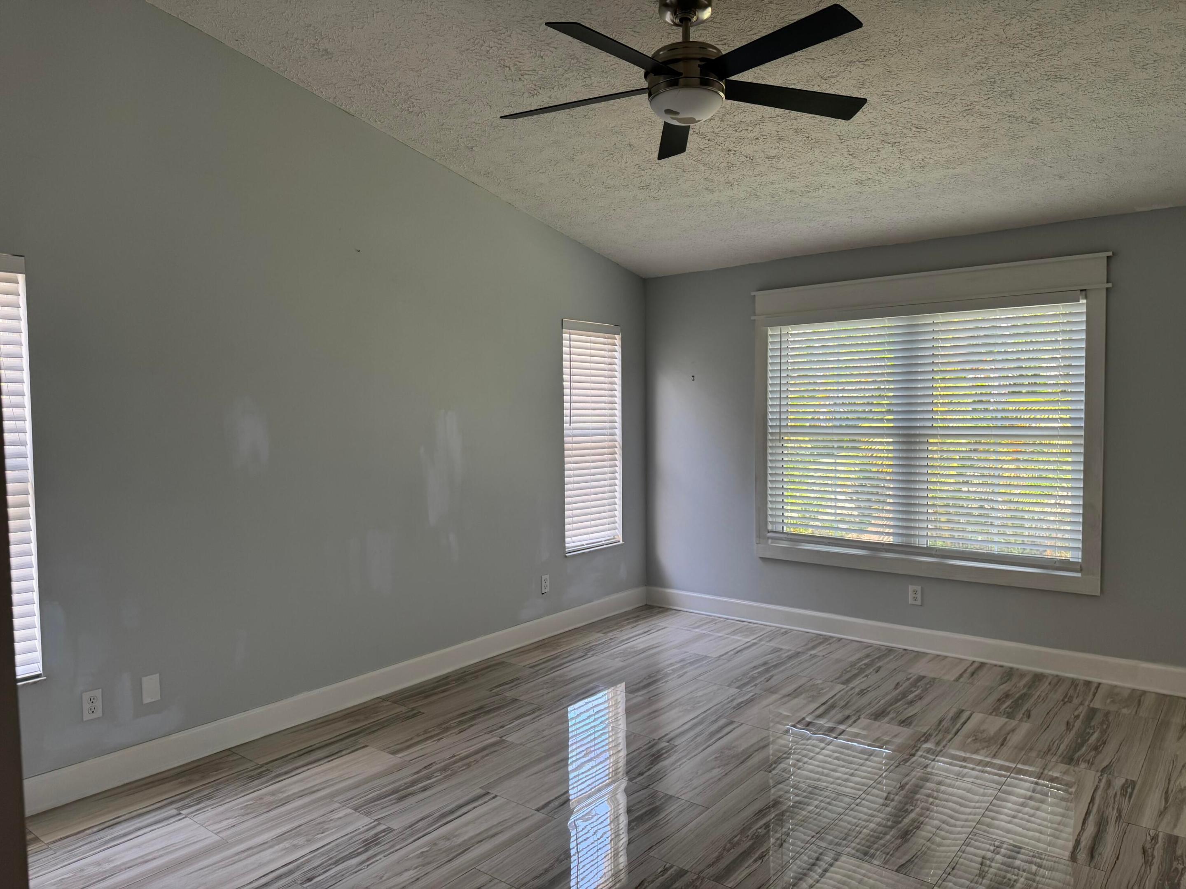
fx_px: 822
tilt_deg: -2.4
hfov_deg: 71.6
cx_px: 593
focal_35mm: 24
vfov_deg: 56.8
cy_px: 444
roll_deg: +0.2
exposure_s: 1/120
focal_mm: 6.76
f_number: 1.78
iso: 125
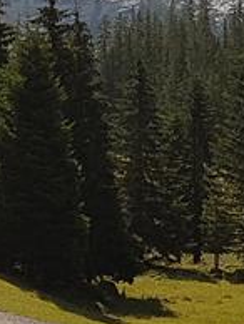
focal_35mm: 137
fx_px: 1285
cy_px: -85
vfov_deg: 13.9
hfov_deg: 10.8
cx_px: 20
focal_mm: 4.2
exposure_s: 1/3352
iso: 40
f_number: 1.7
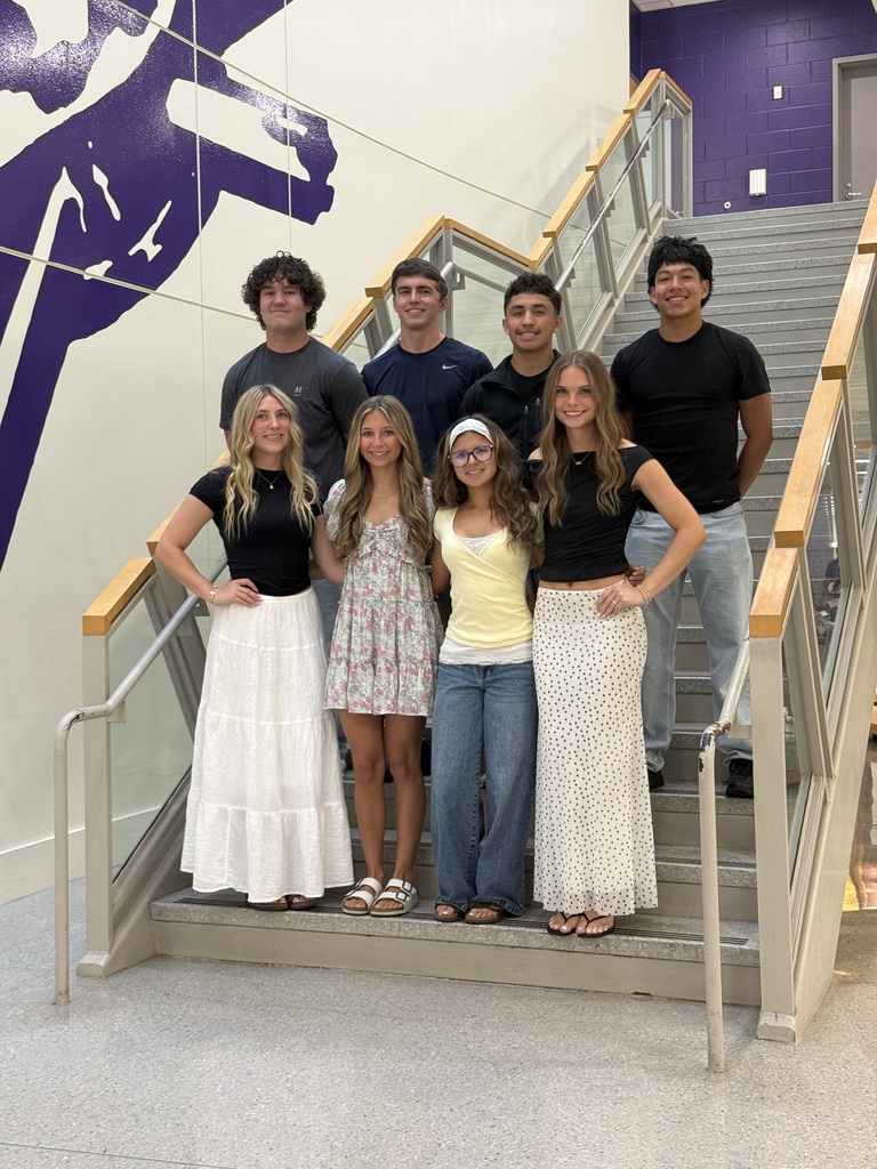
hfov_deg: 30.3
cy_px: 584
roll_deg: +0.2
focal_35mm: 48
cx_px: 438
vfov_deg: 39.7
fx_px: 1621
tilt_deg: -1.0
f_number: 1.78
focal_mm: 6.76
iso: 125
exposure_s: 1/60
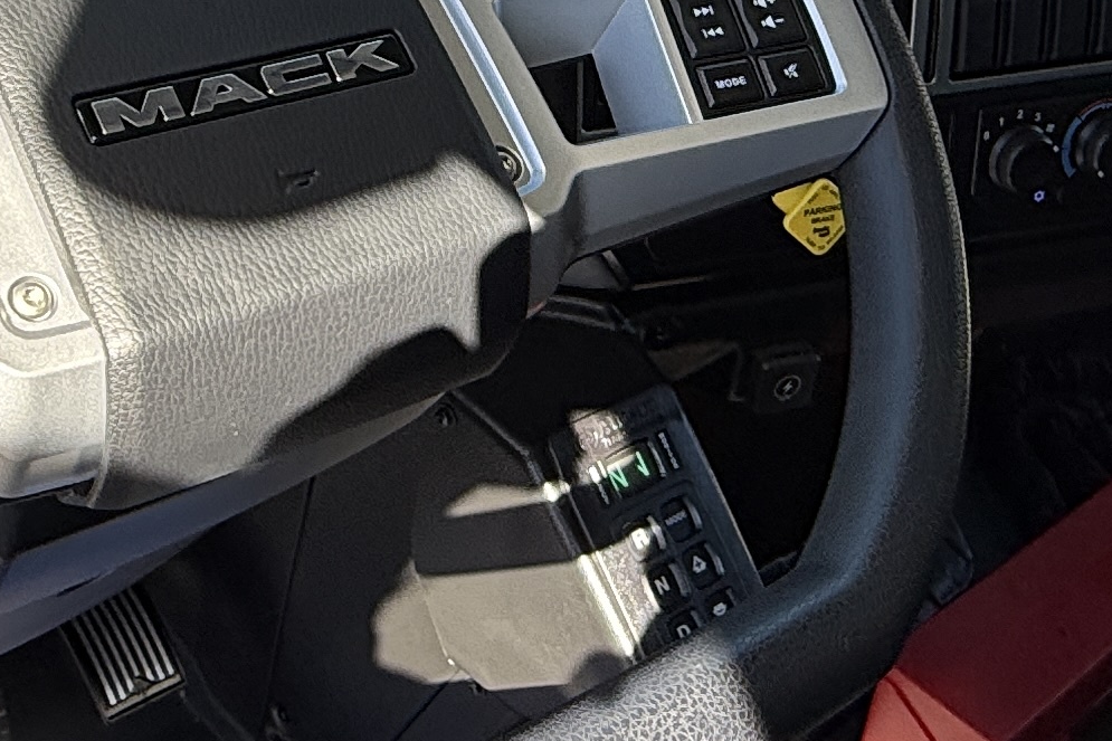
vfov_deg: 22.4
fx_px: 1822
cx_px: 581
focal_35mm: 59
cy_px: 78
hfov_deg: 33.9
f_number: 2.2
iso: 64
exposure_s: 1/228
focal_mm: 2.22
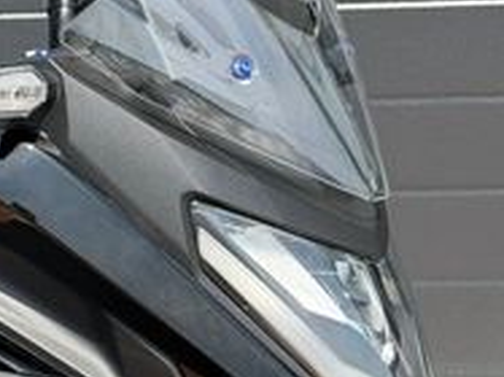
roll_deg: +4.1
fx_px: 2386
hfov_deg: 11.7
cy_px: 124
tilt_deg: -19.2
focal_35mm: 164
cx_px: -181
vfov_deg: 9.0
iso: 100
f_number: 1.78
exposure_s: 1/1678
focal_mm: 6.76
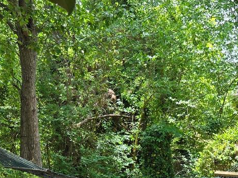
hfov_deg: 18.8
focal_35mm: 101
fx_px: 695
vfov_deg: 14.3
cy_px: 199
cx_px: 255
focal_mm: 5.4
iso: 80
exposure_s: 1/1794
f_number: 1.8
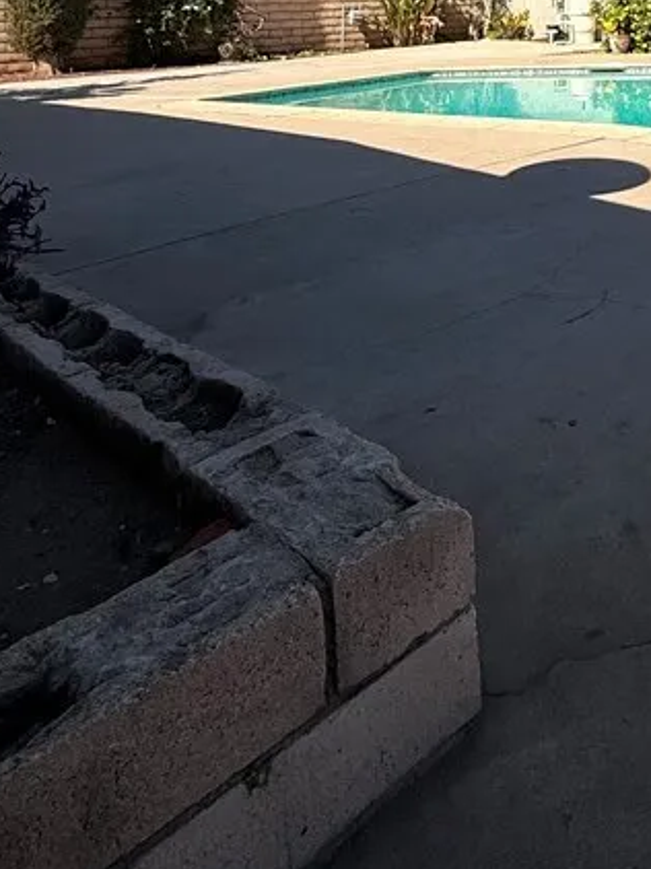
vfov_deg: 45.2
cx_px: 735
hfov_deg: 35.1
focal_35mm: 34
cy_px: -8
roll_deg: +1.4
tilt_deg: +0.5
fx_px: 853
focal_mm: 2.22
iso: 50
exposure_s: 1/2506
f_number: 2.2
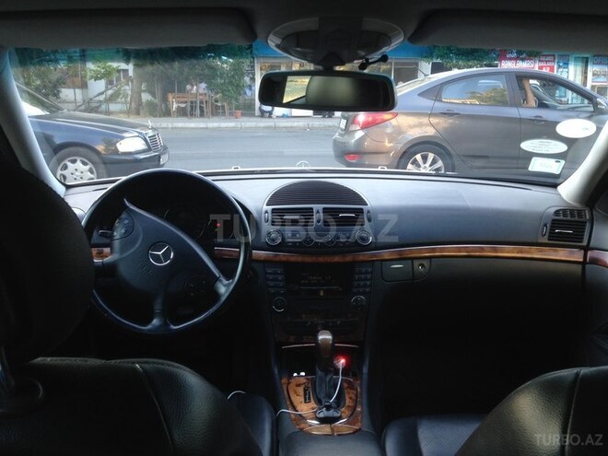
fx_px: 580
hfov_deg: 55.4
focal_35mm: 33
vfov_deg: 42.9
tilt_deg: -14.2
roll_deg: -1.7
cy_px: 228
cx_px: 304
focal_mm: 4.12
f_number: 2.4
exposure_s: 1/30
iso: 50
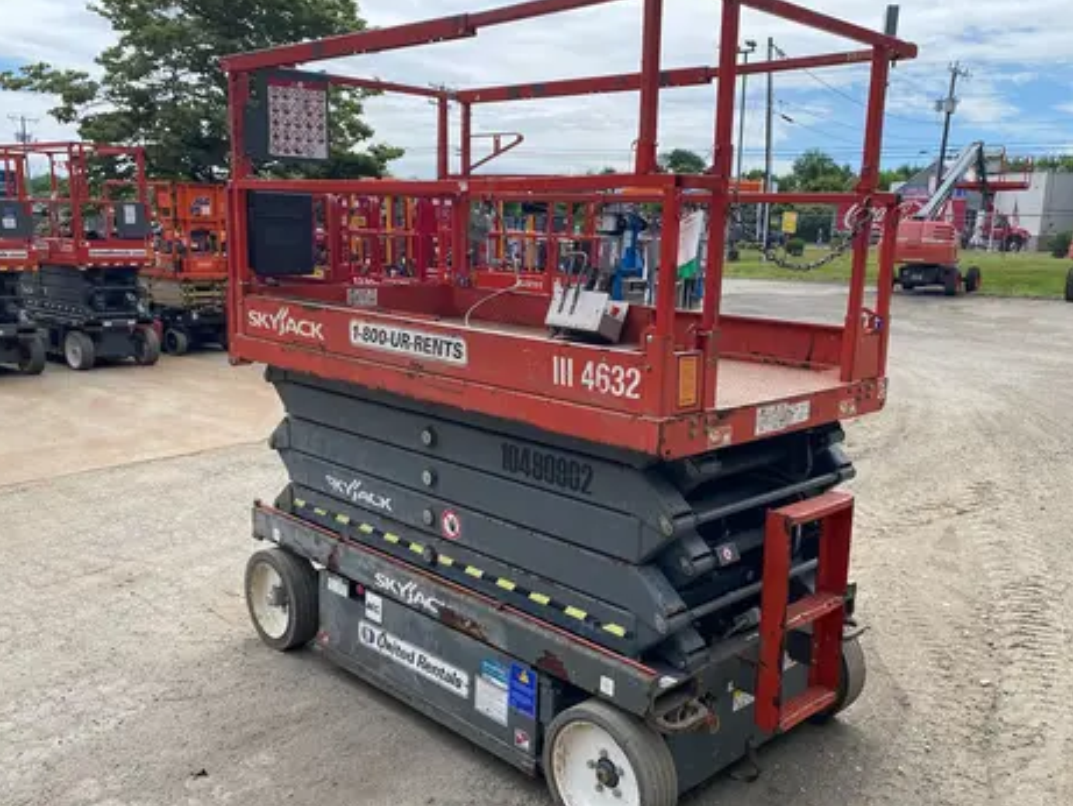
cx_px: 580
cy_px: 441
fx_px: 961
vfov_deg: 45.4
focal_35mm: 31
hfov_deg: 58.3
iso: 32
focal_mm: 4.25
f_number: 1.8
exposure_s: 1/2358
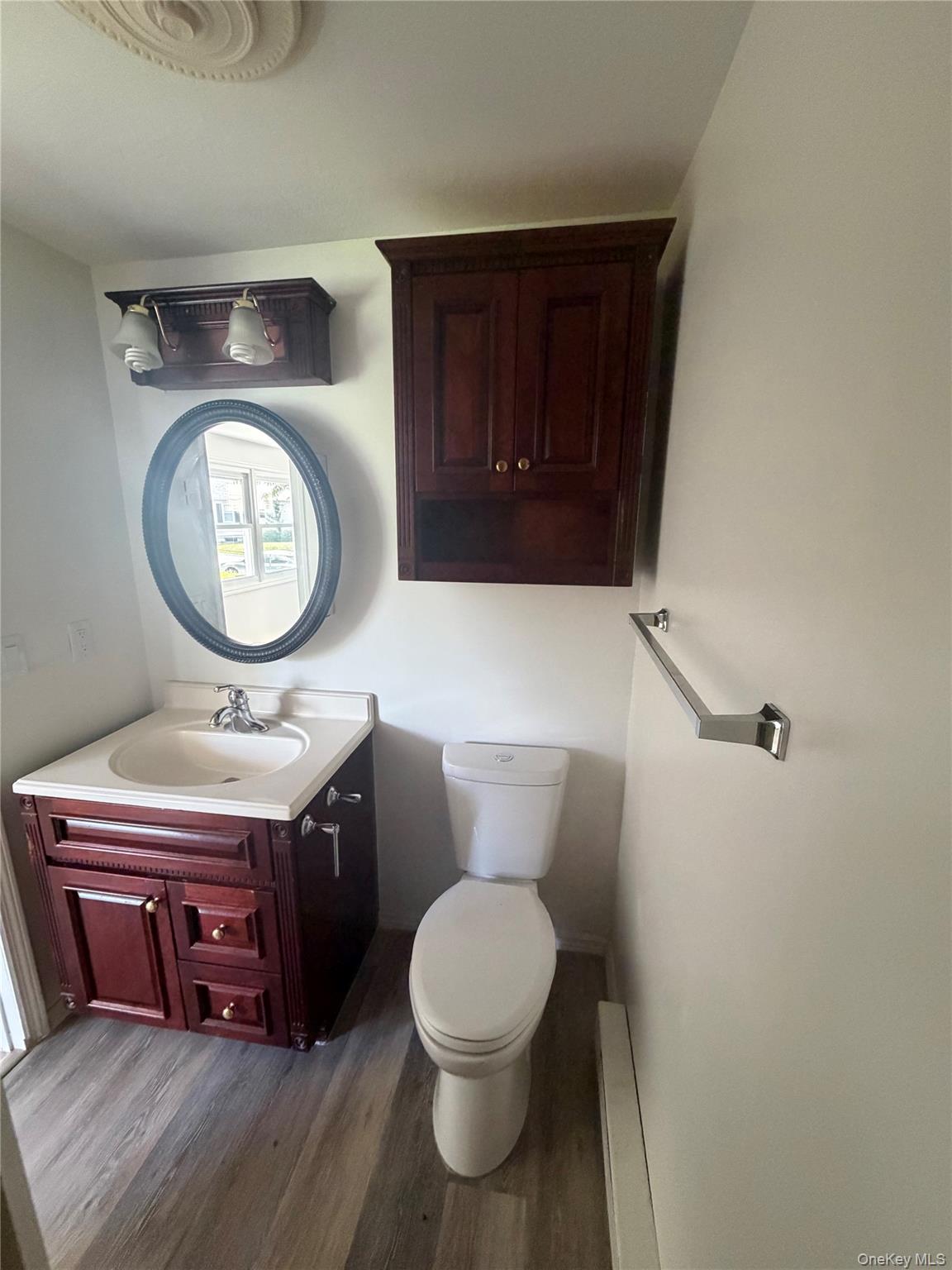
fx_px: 513
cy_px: 635
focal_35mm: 14
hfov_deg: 85.7
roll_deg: -0.3
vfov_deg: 102.1
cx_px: 476
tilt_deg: -12.5
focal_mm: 2.22
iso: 500
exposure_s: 1/60
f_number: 2.2
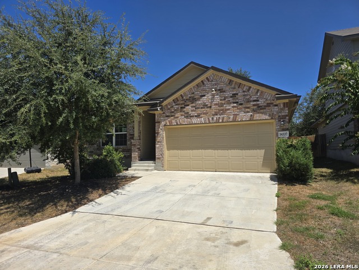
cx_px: 180
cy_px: 135
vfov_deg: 58.9
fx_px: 239
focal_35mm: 23
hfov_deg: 73.9
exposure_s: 1/1242
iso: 12
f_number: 1.7
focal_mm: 6.3
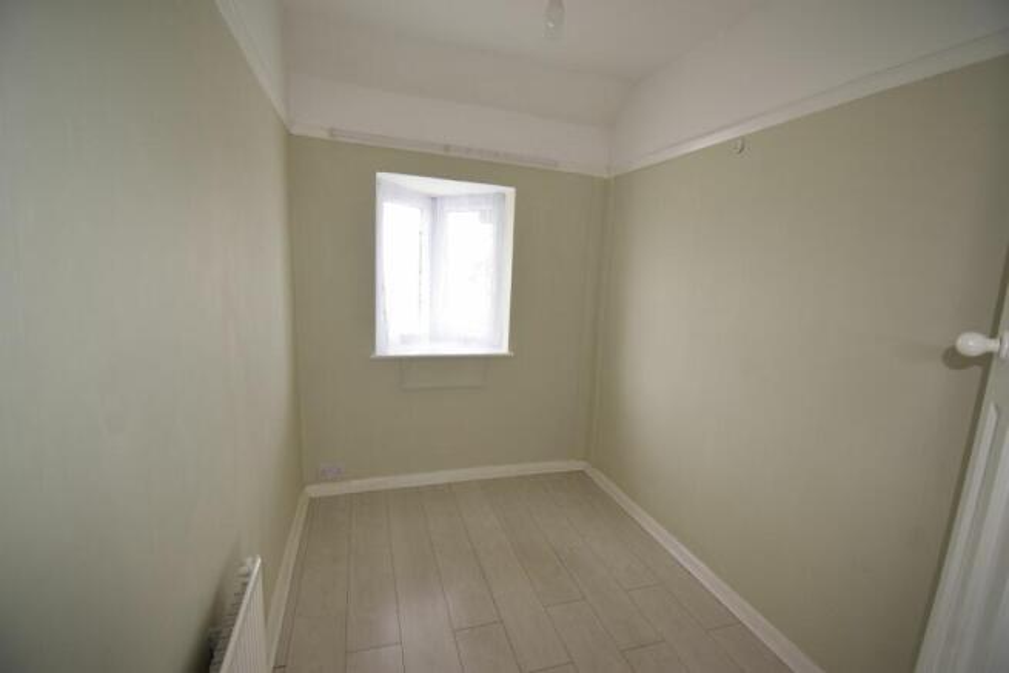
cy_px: 336
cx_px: 504
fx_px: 420
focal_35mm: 15
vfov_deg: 77.4
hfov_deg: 100.4
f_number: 5.6
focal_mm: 10
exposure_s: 1/125
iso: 560
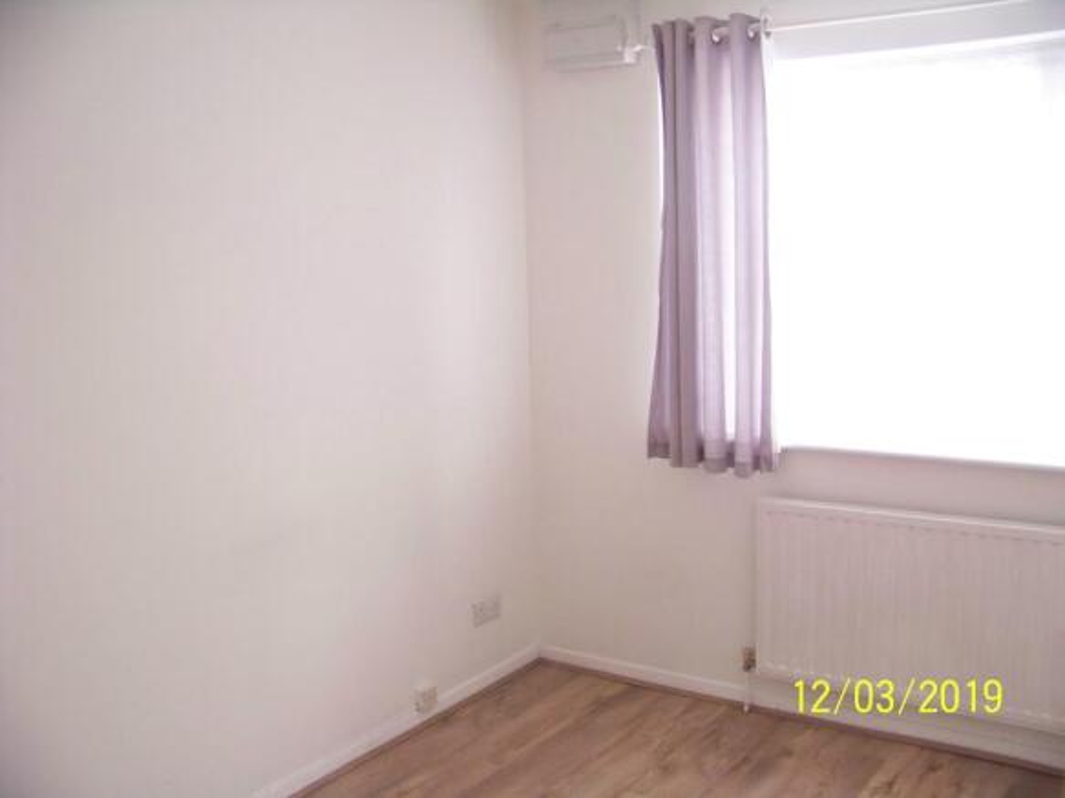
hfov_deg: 51.4
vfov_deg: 39.6
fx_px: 1107
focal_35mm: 36
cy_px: 399
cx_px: 532
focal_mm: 5.85
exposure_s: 1/30
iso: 257
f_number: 2.8
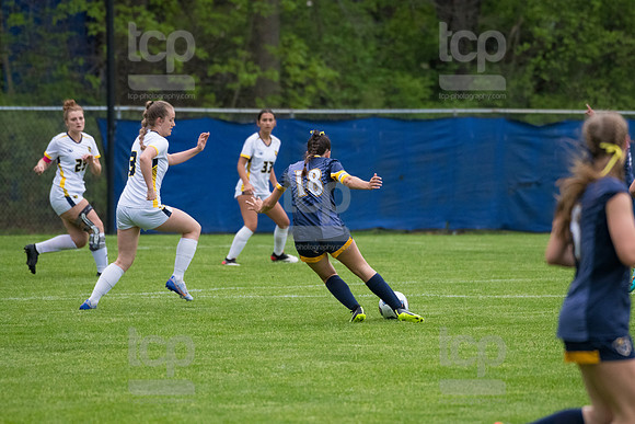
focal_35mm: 340
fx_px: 5998
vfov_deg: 4.0
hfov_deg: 6.1
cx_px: 318
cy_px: 212
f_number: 5.6
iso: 4000
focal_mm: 340
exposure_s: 1/1600
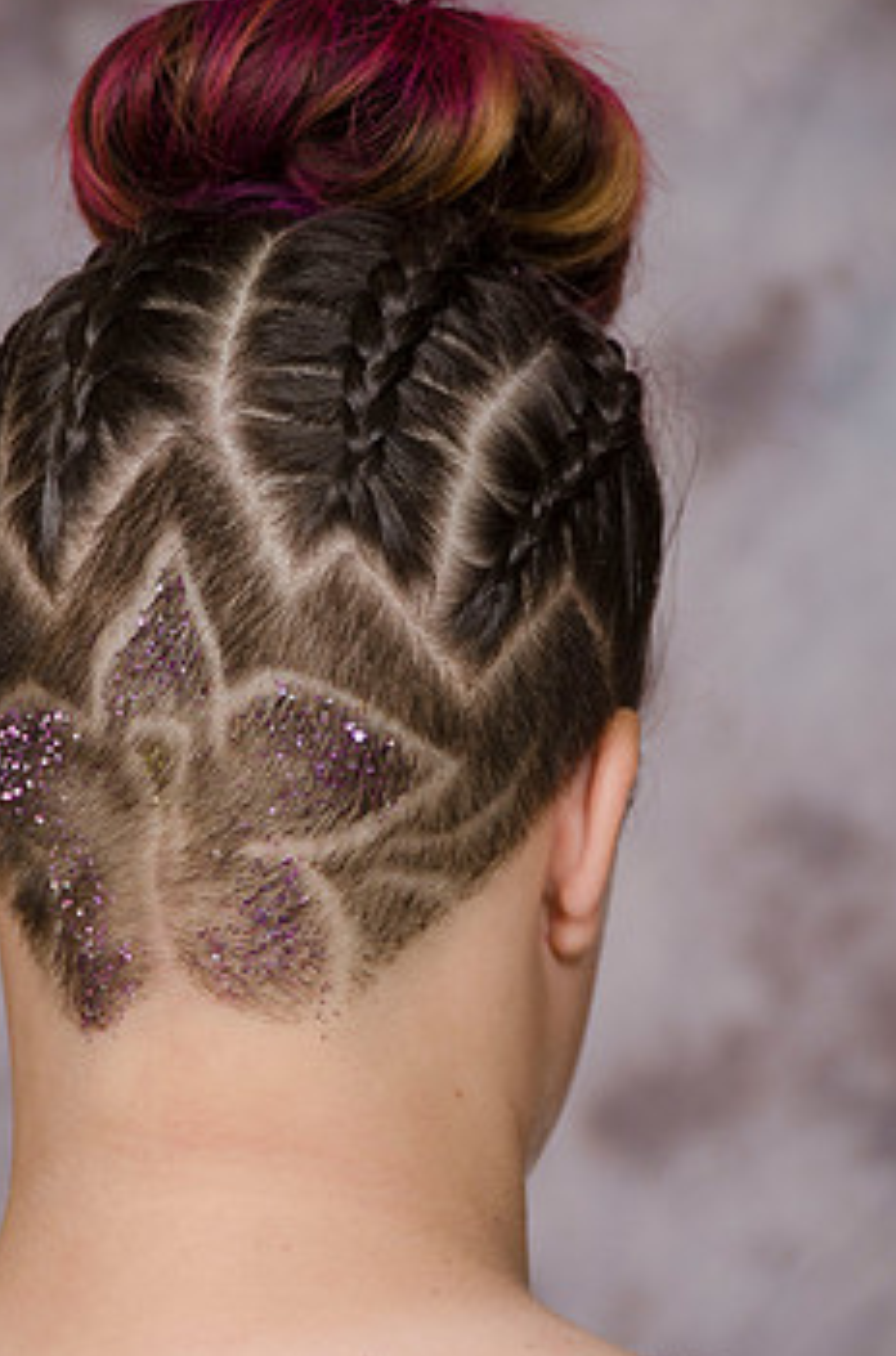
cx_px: 348
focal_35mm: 385
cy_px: 607
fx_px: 14458
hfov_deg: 3.5
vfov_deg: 5.4
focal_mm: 200
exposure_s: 1/125
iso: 200
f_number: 5.6
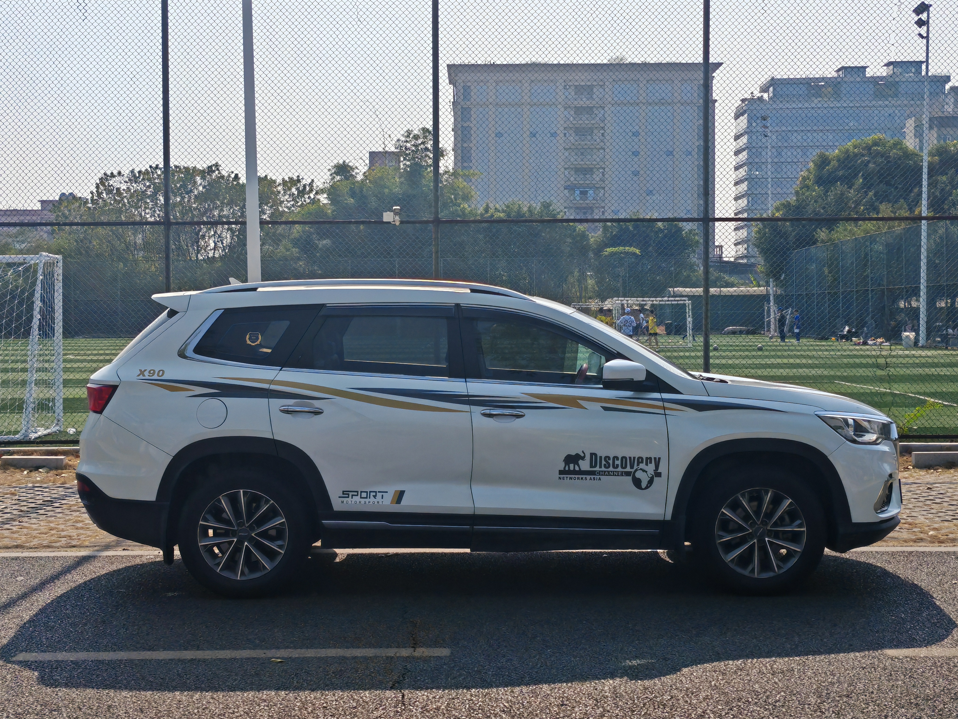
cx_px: 479
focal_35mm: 54
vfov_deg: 27.0
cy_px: 360
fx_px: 1494
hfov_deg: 35.5
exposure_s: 1/2600
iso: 50
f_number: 1.9
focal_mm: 5.3
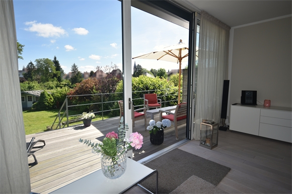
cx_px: 146
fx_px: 154
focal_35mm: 19
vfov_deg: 64.5
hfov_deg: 86.9
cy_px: 97
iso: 100
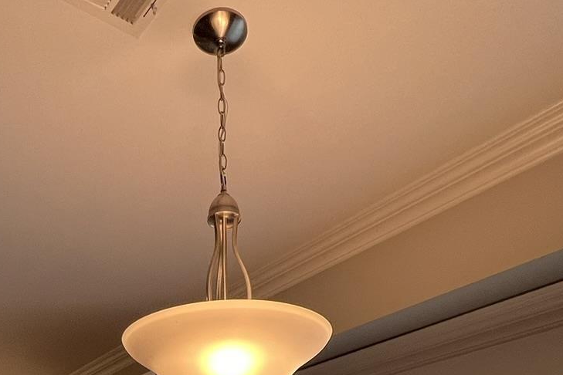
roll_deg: +1.2
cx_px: 188
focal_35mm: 38
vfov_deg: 25.3
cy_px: 579
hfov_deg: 49.8
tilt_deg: -1.3
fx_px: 594
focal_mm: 1.57
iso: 125
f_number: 1.8
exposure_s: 1/120
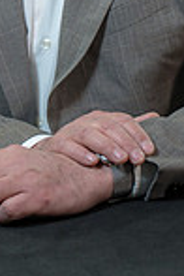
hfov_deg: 4.3
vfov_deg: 6.3
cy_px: -86
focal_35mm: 322
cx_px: 51
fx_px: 2468
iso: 250
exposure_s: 1/100
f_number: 4.5
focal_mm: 105
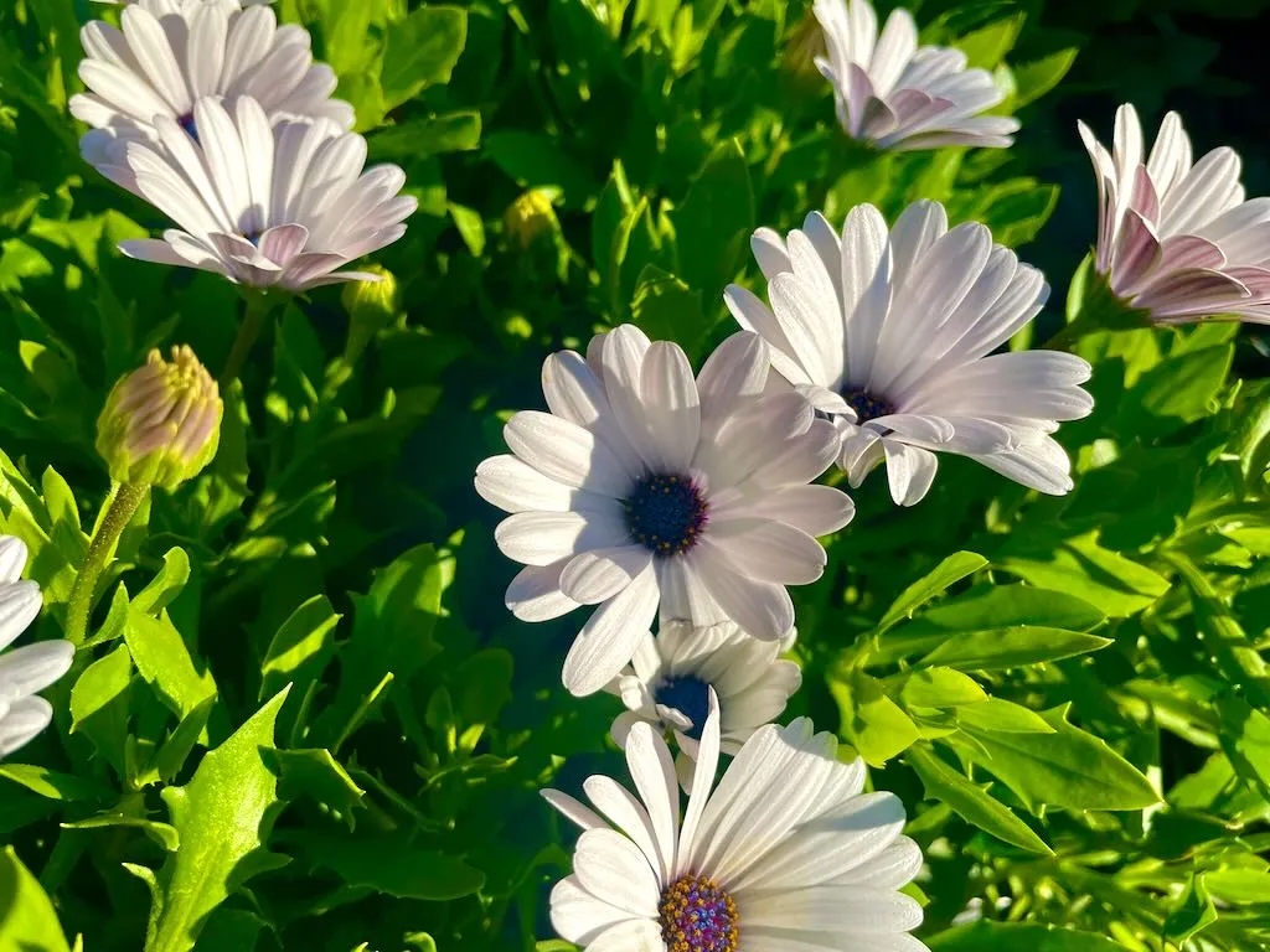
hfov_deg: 67.3
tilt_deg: -51.9
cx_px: 635
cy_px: 476
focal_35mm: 26
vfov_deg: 53.1
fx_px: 954
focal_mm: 4.2
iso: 32
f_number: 1.6
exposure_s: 1/3040
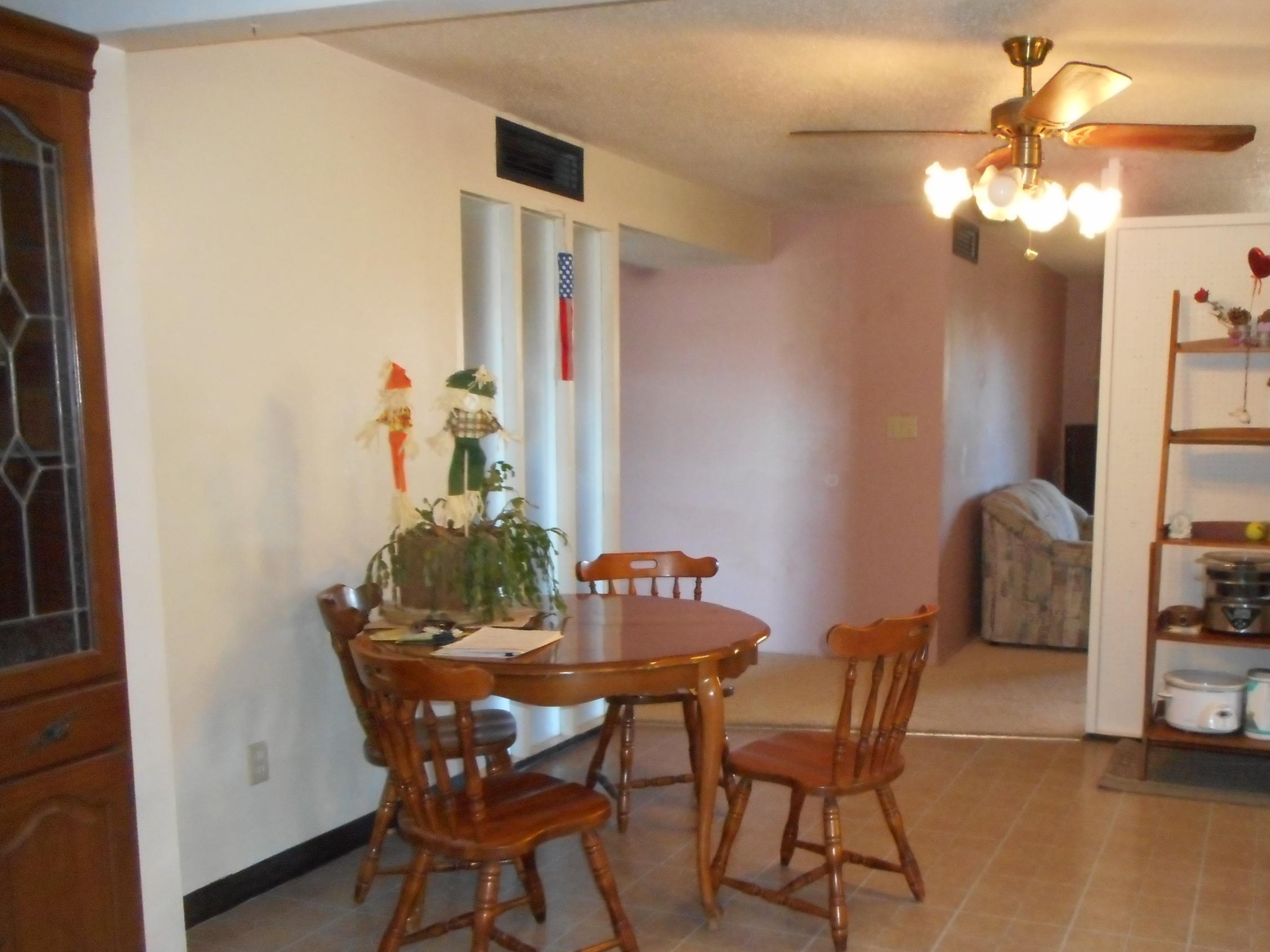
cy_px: 595
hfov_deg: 54.5
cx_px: 818
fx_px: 1211
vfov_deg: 42.6
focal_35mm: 33
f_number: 3.7
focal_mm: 4.5
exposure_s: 1/25
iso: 560
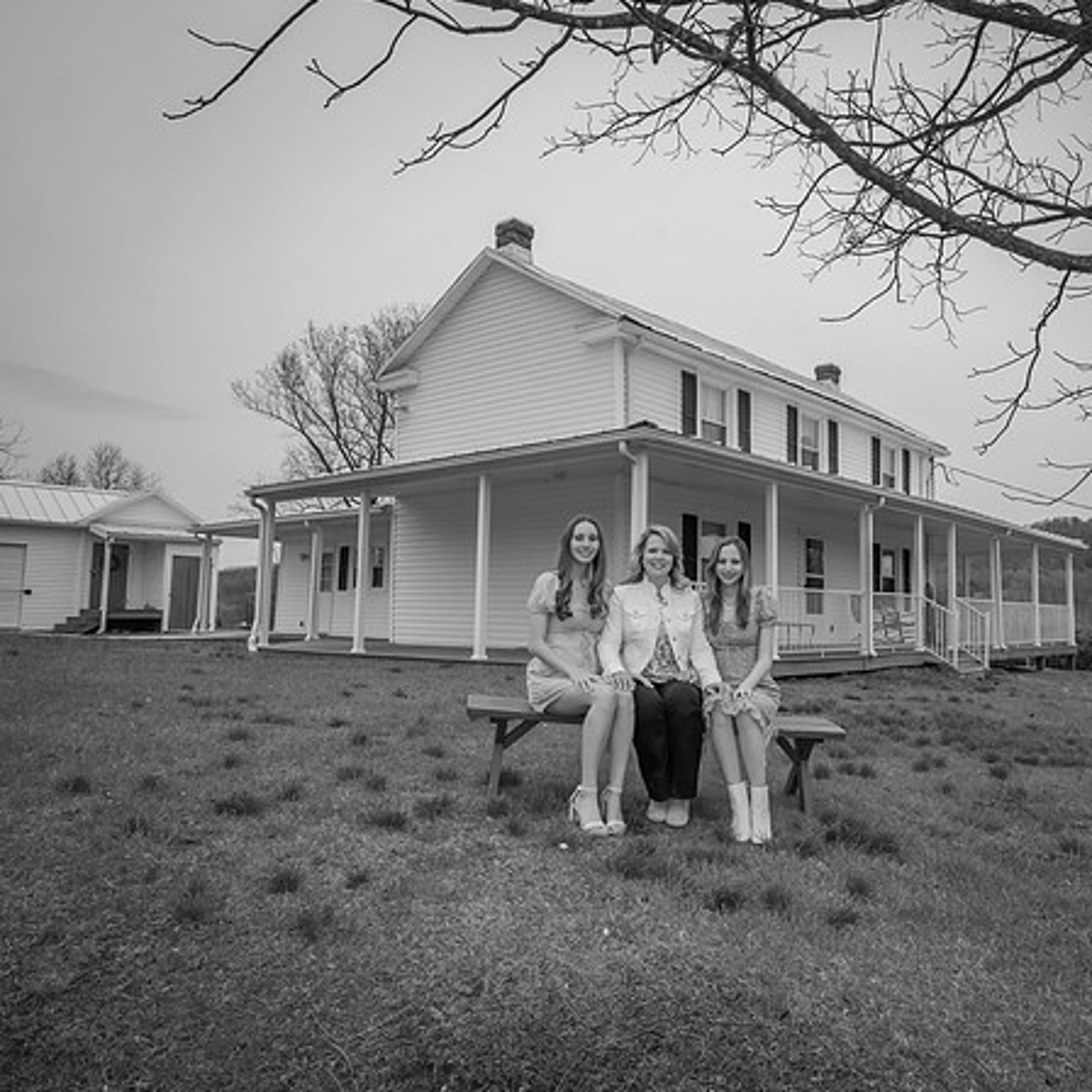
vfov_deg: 62.9
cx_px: 659
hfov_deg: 62.3
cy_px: 546
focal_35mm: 25
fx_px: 892
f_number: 13
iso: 200
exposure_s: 1/250
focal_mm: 13
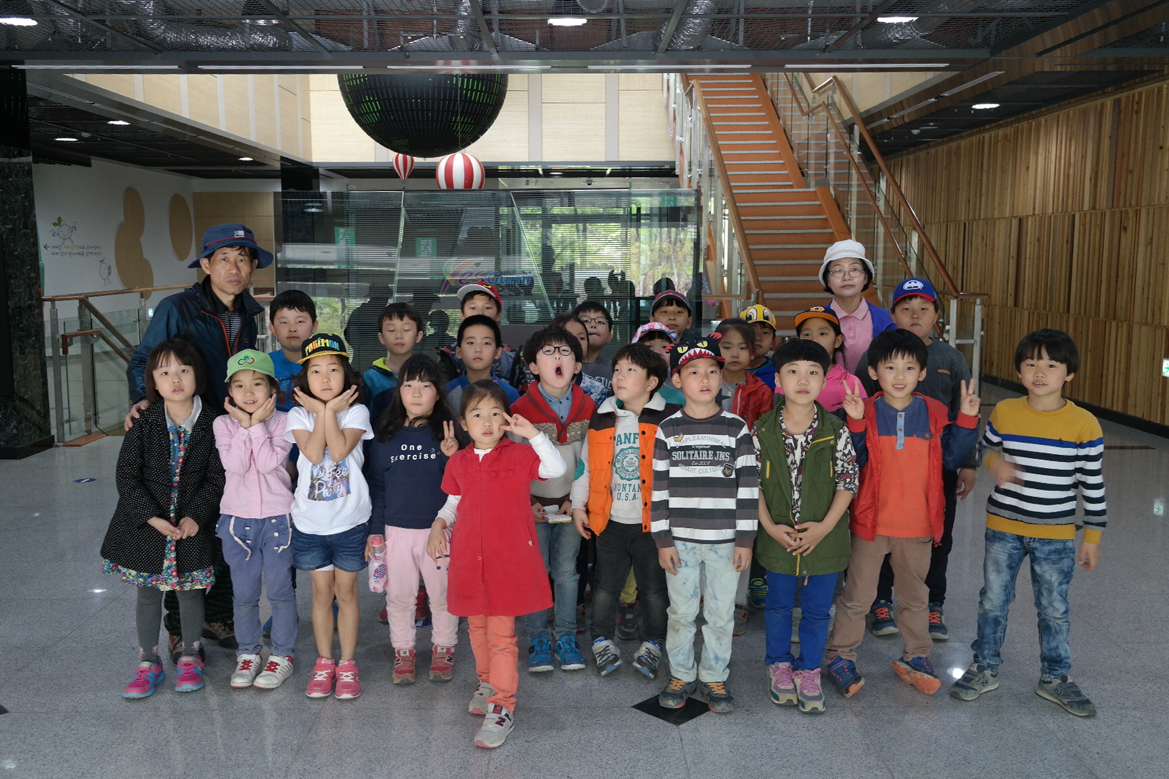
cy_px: 390
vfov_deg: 40.0
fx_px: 1071
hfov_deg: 57.2
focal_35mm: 33
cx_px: 584
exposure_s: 1/40
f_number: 3.5
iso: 400
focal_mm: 22
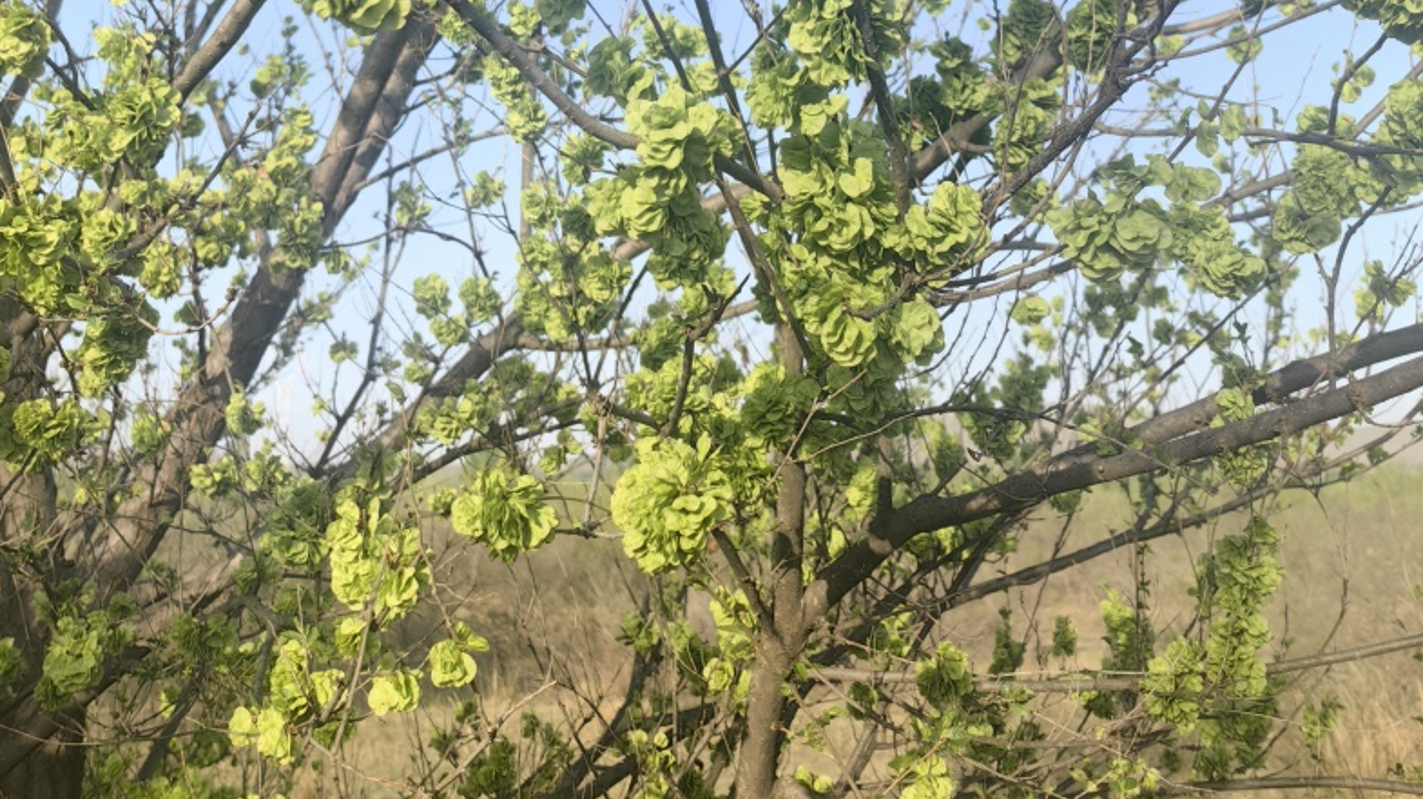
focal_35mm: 40
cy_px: -53
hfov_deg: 50.5
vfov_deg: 27.4
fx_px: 1509
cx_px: 702
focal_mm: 5.75
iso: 50
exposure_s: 1/900
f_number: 2
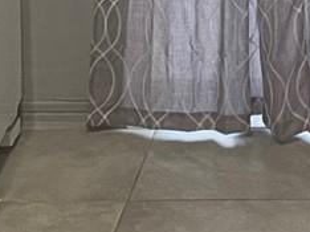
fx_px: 1592
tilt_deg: -10.0
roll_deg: -0.6
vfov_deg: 8.1
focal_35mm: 178
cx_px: 493
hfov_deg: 10.6
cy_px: -162
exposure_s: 1/60
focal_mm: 5.7
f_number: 1.5
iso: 320
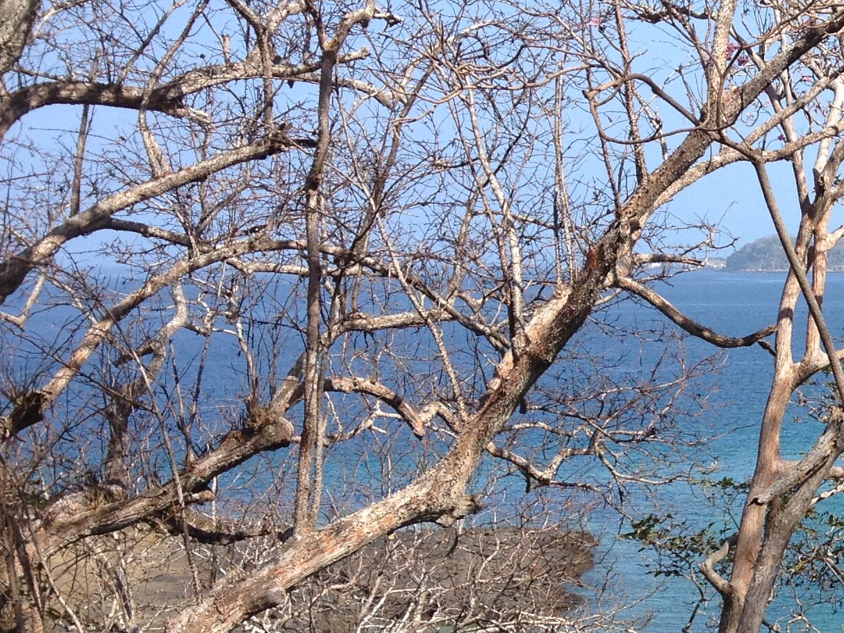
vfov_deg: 15.6
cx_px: 1119
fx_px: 2292
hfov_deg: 19.2
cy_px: 494
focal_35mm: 94
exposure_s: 1/1175
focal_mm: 4.28
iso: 50
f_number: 2.4
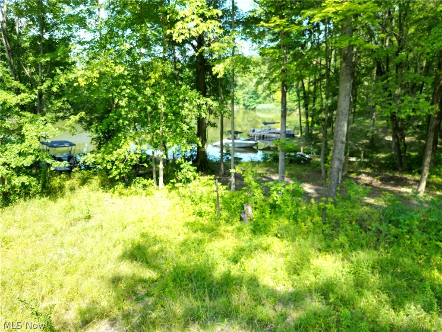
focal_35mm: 24
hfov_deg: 71.6
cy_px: 166
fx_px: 306
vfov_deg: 56.8
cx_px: 221
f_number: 1.7
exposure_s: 1/500
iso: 110
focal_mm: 6.72
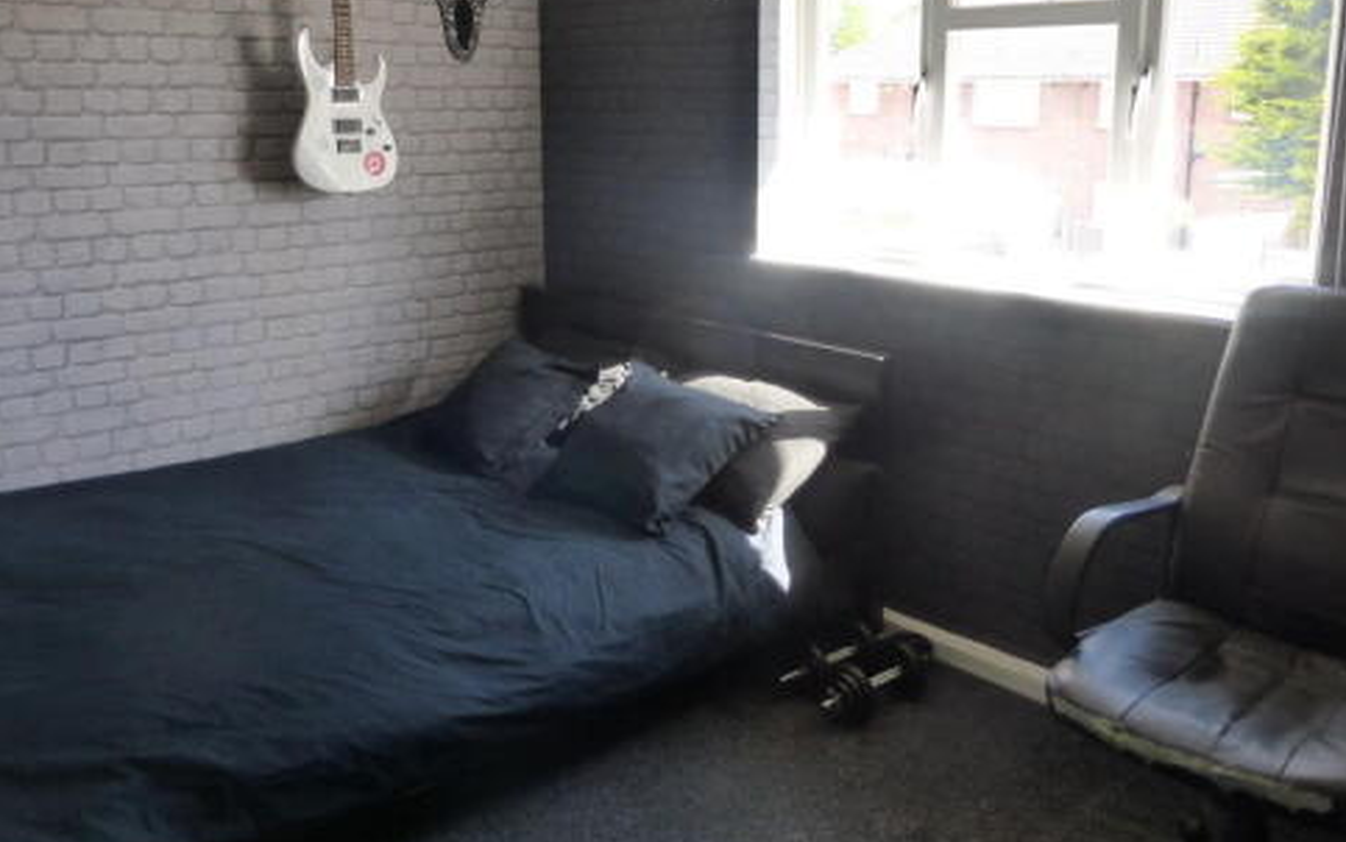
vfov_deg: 39.3
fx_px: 1174
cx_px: 715
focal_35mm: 32
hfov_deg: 59.6
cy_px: 347
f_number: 3.3
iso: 400
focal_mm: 4.3
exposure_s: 1/80
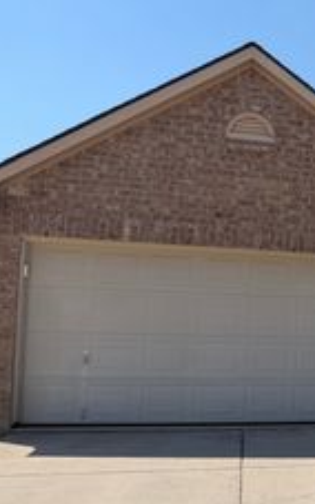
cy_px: 305
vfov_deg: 36.1
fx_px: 769
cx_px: 477
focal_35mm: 56
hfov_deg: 19.9
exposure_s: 1/4673
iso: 80
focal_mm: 6.76
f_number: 1.78
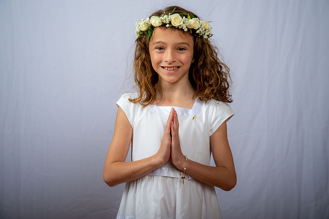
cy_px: 110
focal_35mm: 66
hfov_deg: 30.5
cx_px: 164
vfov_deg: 20.6
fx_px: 603
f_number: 6.3
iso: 250
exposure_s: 1/200
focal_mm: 66
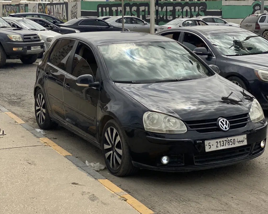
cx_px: 134
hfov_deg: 27.9
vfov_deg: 22.4
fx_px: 539
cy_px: 84
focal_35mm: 68
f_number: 2
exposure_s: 1/2398
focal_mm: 6
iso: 20
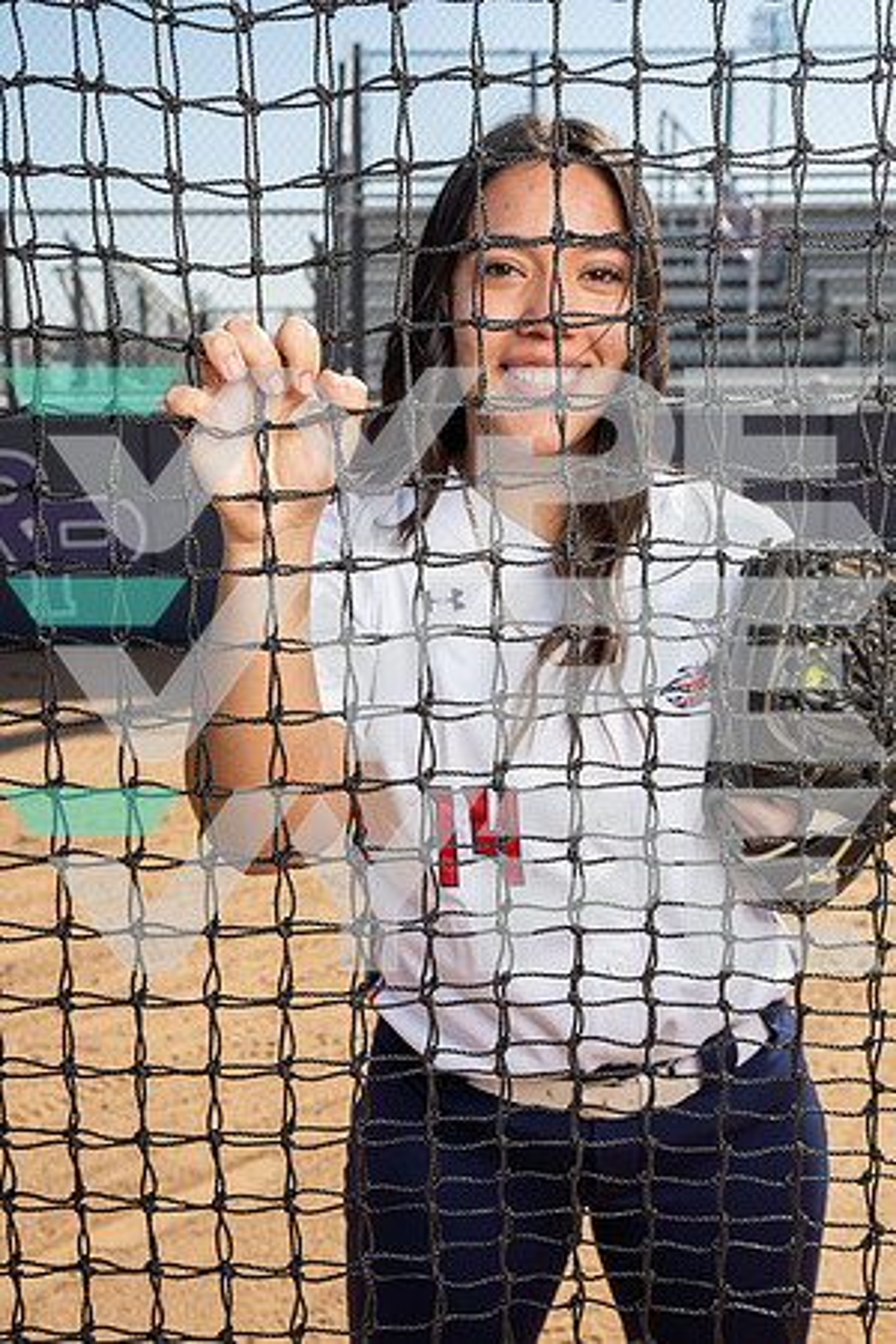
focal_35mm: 43
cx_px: 448
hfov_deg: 31.2
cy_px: 672
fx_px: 1605
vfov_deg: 45.4
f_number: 8
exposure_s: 1/250
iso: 125
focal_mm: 43
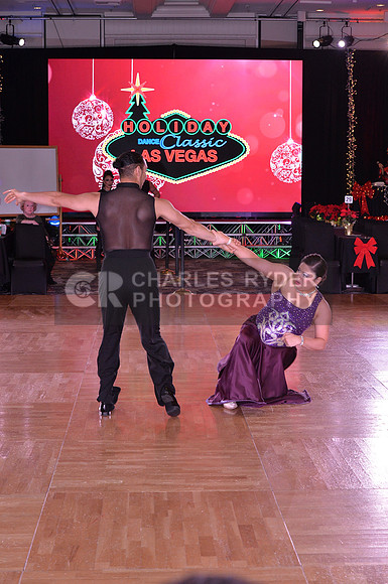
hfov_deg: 19.4
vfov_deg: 28.9
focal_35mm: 70
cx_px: 194
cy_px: 292
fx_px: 1135
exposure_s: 1/250
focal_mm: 70
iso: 2000
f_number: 7.1
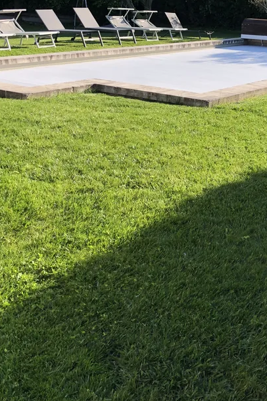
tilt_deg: -8.5
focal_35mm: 51
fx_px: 567
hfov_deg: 26.3
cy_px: 90
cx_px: 186
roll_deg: -1.1
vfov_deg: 37.7
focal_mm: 3.99
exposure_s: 1/716
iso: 20
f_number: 1.8
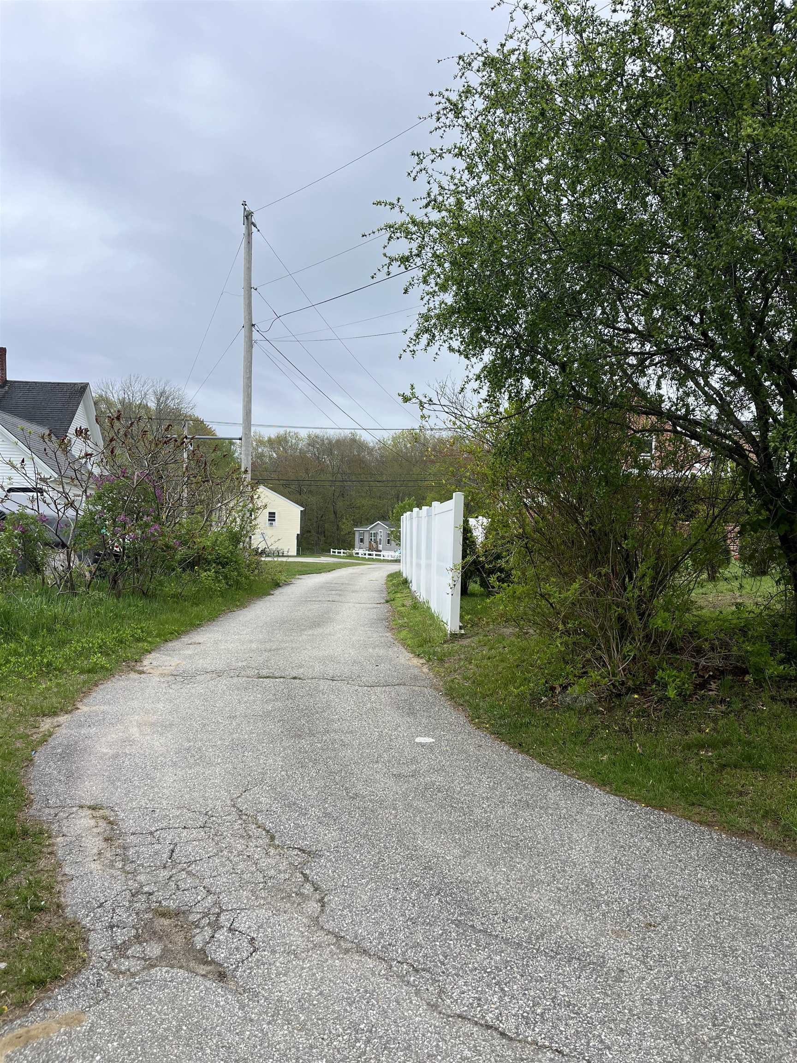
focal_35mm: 26
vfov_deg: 67.3
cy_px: 532
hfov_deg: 53.1
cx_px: 398
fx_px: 798
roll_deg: -3.1
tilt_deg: -1.8
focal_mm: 5.1
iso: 50
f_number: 1.6
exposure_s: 1/2632
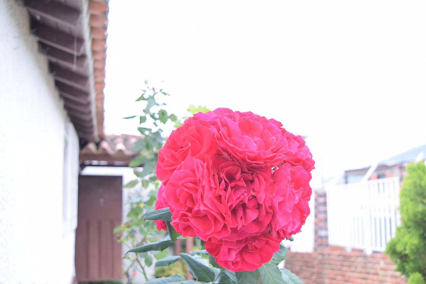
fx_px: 568
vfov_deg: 28.1
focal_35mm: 48
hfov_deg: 41.0
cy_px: 149
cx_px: 243
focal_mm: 24
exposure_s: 1/40
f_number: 4
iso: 160
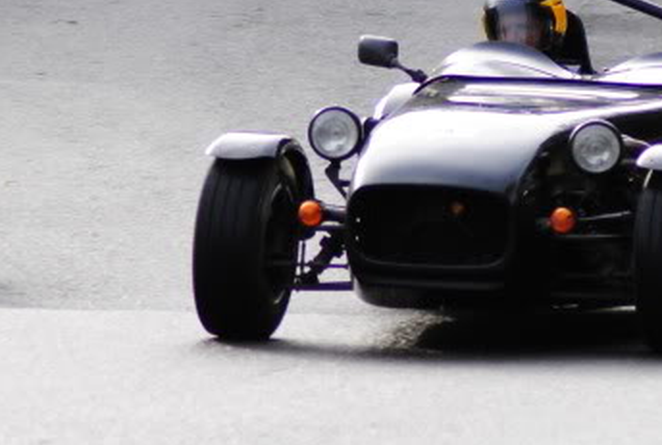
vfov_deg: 1.9
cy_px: 111
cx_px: 442
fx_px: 13554
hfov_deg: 2.8
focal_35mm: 735
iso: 200
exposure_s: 1/320
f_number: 4.5
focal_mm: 165
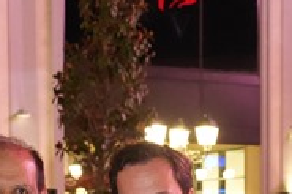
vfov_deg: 10.0
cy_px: 337
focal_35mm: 130
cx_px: 246
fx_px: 1053
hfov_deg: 15.6
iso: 6400
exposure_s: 1/100
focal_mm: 30
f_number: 4
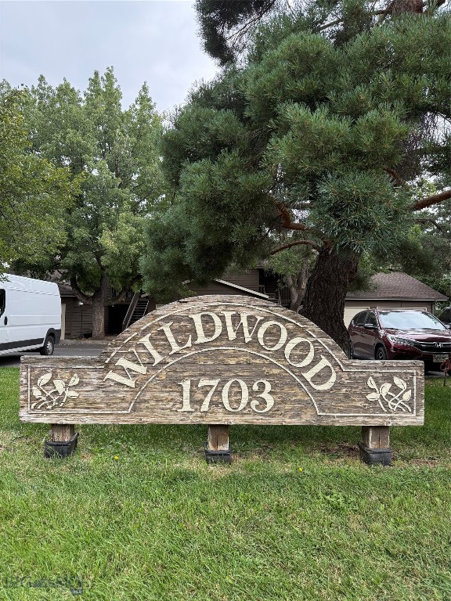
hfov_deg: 56.8
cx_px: 226
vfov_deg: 71.6
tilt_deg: +2.3
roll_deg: -1.0
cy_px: 300
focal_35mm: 24
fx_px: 417
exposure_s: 1/461
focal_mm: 6.76
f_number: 1.78
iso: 100
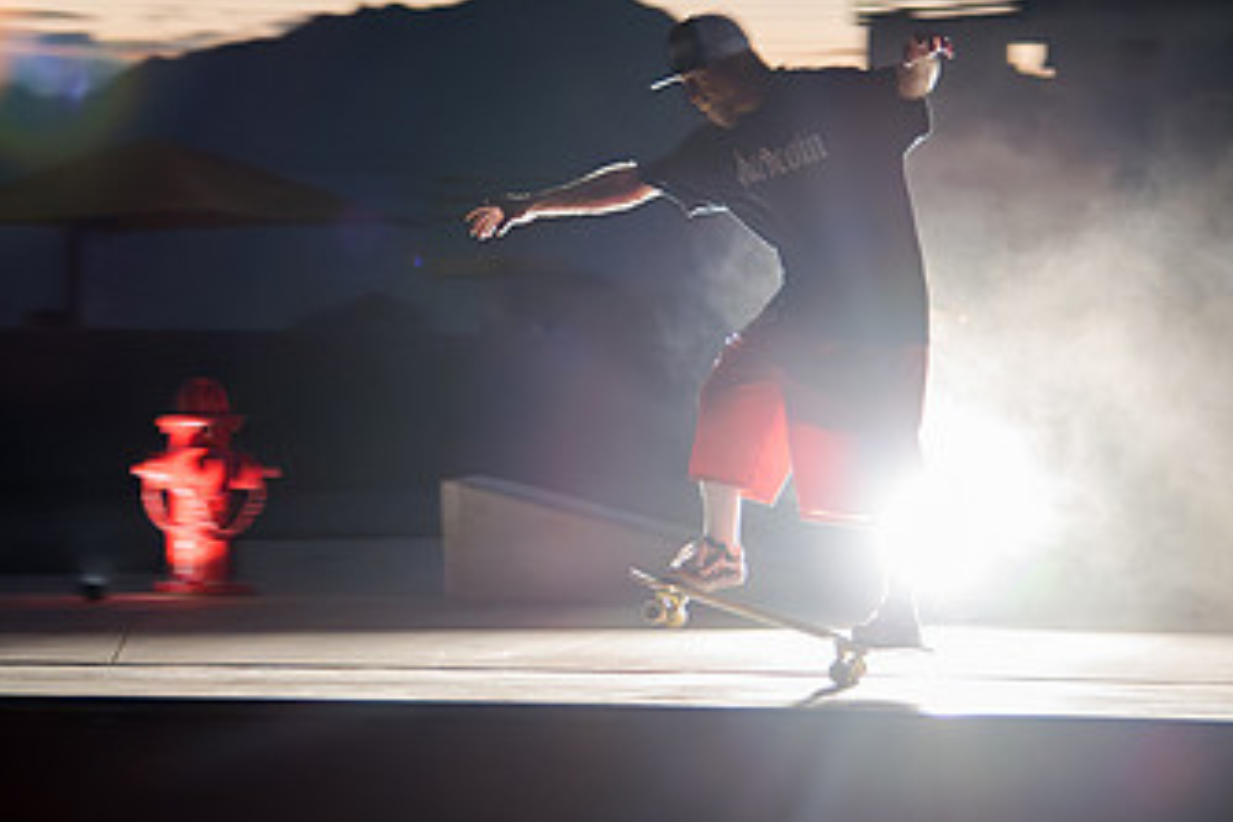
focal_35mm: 157
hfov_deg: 13.1
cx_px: 479
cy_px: 284
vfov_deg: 8.7
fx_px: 5377
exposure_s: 1/50
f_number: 4
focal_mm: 70
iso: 5000
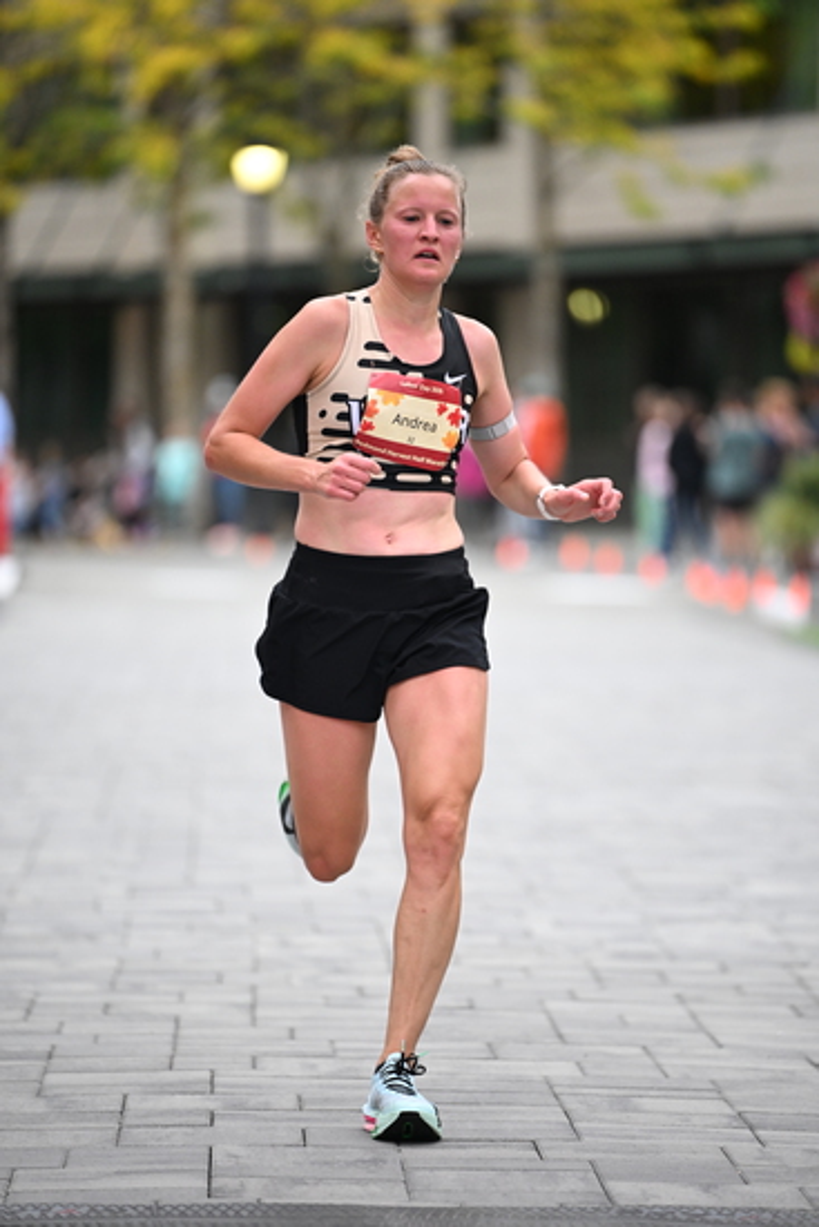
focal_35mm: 200
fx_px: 6820
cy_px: 614
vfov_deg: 10.3
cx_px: 410
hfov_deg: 6.9
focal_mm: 200
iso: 1600
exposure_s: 1/1250
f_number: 2.8
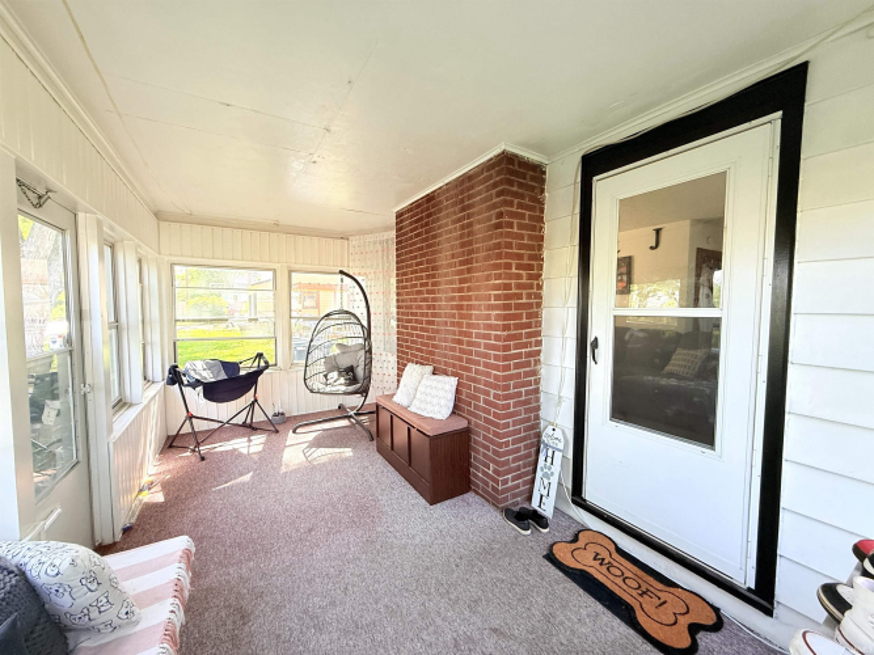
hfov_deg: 102.1
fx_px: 353
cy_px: 328
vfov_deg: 85.7
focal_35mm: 14
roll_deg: -0.4
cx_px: 437
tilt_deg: -2.9
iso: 160
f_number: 2.2
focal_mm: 2.22
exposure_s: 1/99
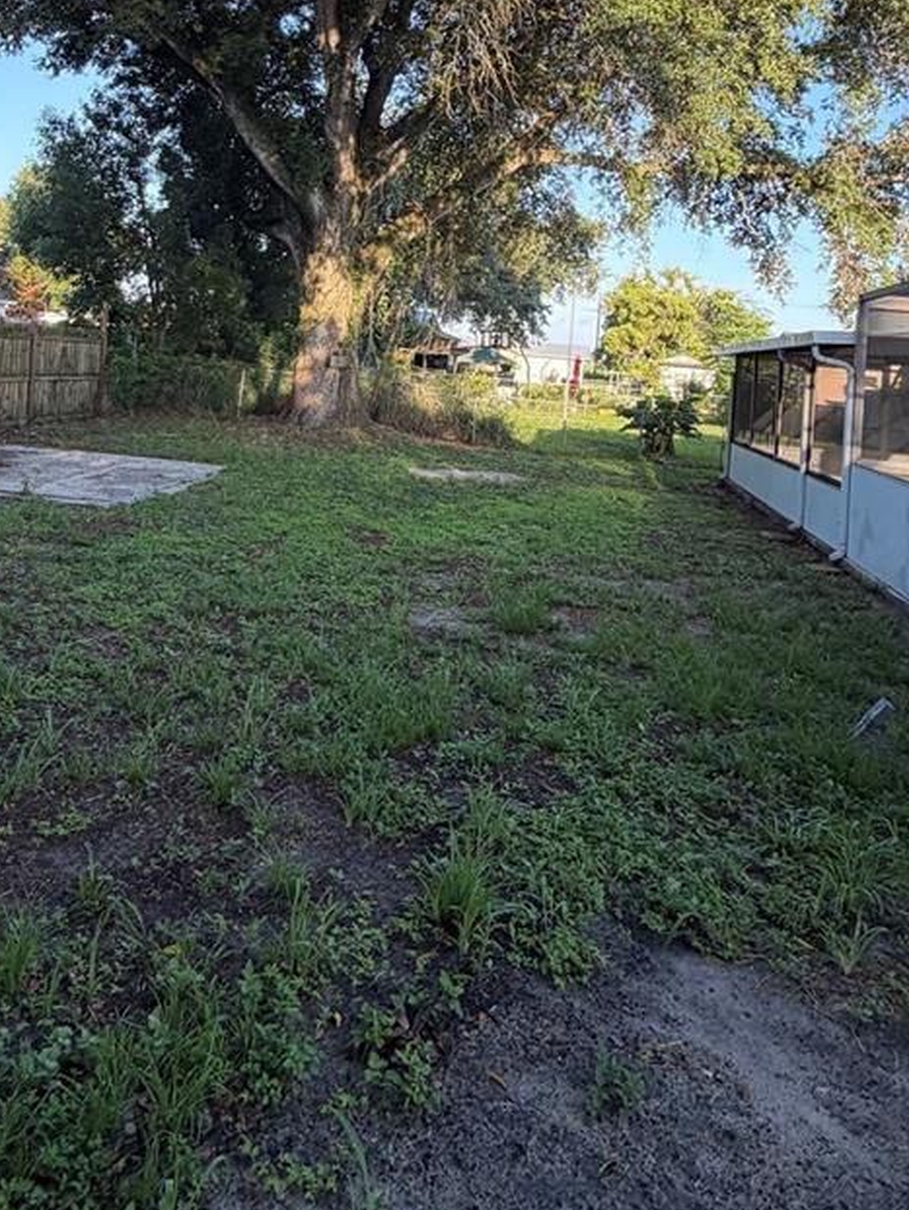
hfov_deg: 51.3
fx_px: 945
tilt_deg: +3.4
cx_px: 415
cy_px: 321
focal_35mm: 27
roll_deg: -4.0
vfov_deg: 62.1
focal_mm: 2.22
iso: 40
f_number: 2.2
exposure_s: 1/175
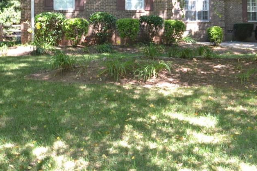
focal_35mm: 49
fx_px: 350
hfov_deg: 39.8
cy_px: 32
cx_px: 175
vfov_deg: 26.9
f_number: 5
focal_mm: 20
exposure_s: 1/100
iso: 400
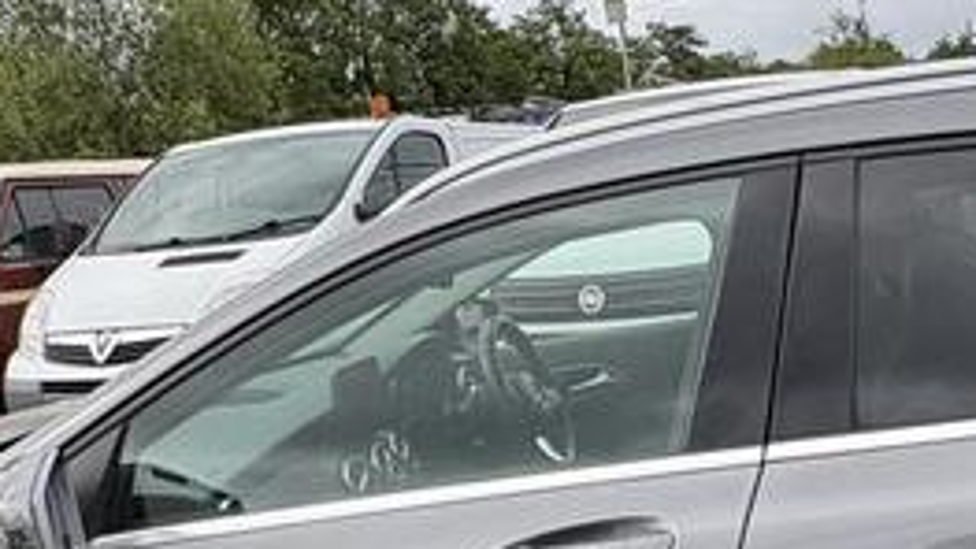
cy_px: 445
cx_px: 668
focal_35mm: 52
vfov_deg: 22.7
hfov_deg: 39.3
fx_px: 1346
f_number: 2.2
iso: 50
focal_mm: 2.22
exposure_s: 1/771
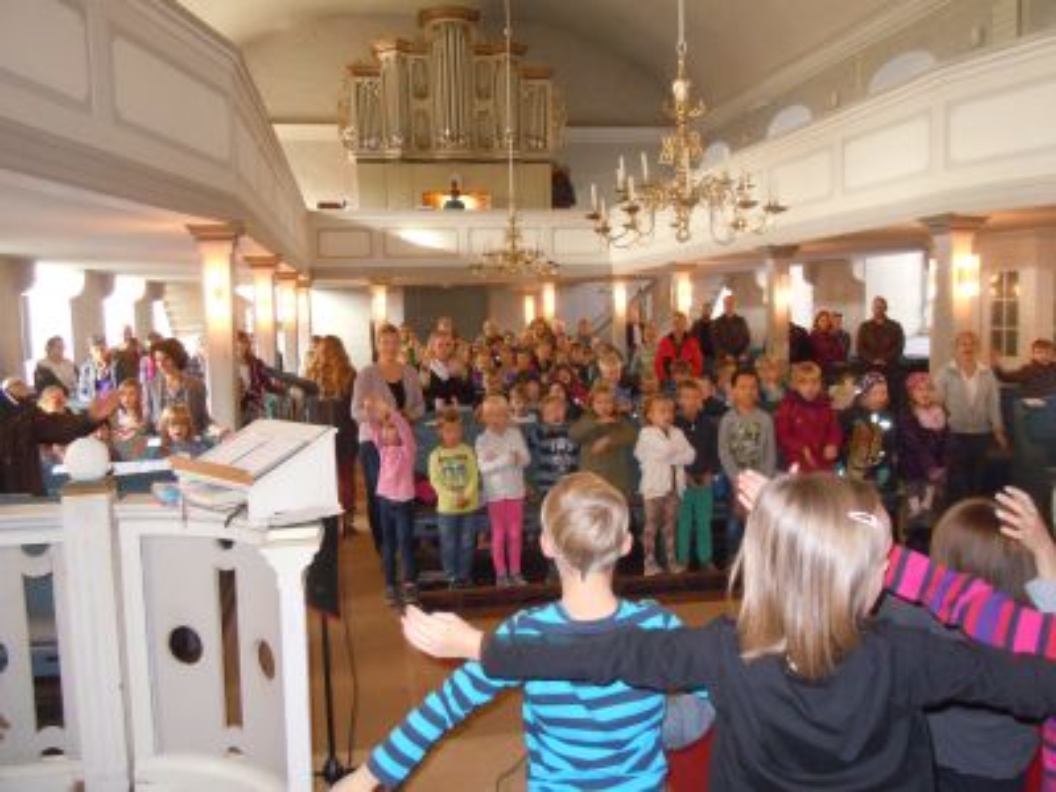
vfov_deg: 46.8
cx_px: 528
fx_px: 915
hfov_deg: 60.0
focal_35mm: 30
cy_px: 396
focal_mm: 5.4
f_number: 3.5
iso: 640
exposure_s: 1/30
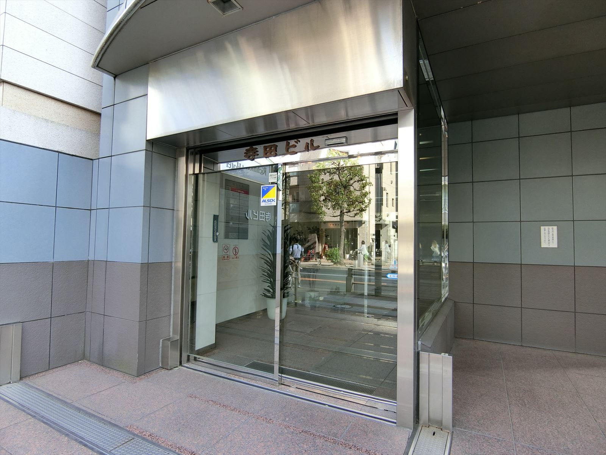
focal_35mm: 19
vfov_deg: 68.7
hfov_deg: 84.7
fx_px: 333
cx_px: 303
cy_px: 228
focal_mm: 4.06
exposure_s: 1/125
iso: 125
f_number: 2.7
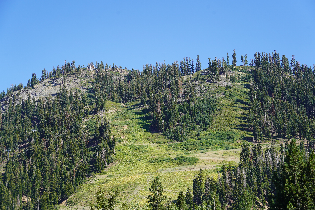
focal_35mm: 86
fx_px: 752
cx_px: 158
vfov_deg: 15.9
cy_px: 105
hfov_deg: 23.6
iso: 100
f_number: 7.1
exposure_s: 1/160
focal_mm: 86
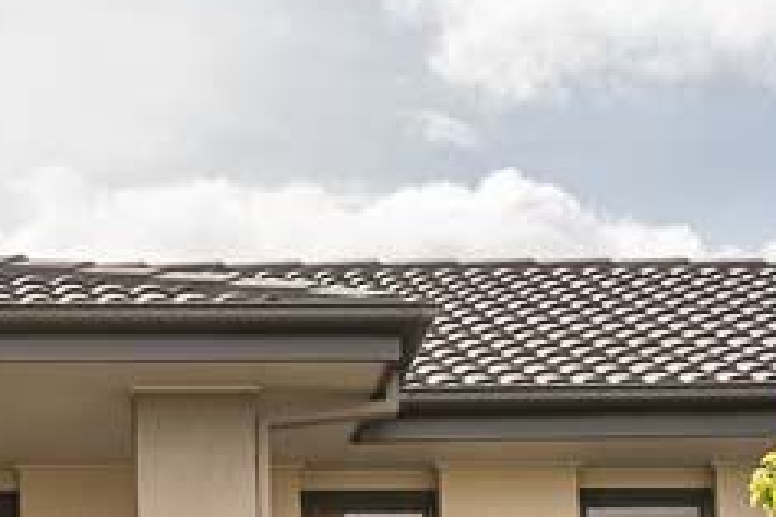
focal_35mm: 228
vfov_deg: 5.9
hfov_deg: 9.0
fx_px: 4914
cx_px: -49
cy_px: 1006
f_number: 11
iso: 180
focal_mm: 45
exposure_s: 1/250
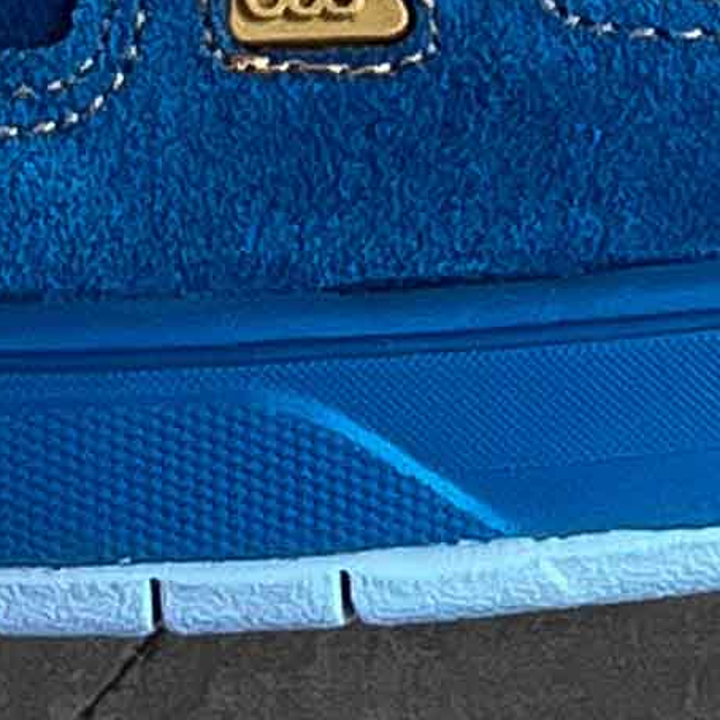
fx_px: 4801
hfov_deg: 8.5
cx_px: 834
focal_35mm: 204
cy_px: -1247
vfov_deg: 7.7
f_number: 1.5
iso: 100
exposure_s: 1/120
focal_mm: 5.7
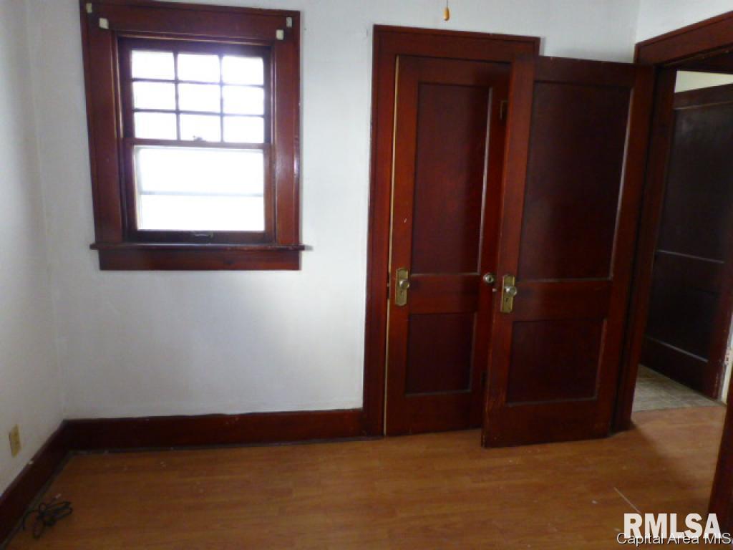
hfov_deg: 71.6
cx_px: 366
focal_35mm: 24
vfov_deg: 56.8
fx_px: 508
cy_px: 275
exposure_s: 1/60
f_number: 3.3
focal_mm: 4.3
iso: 500
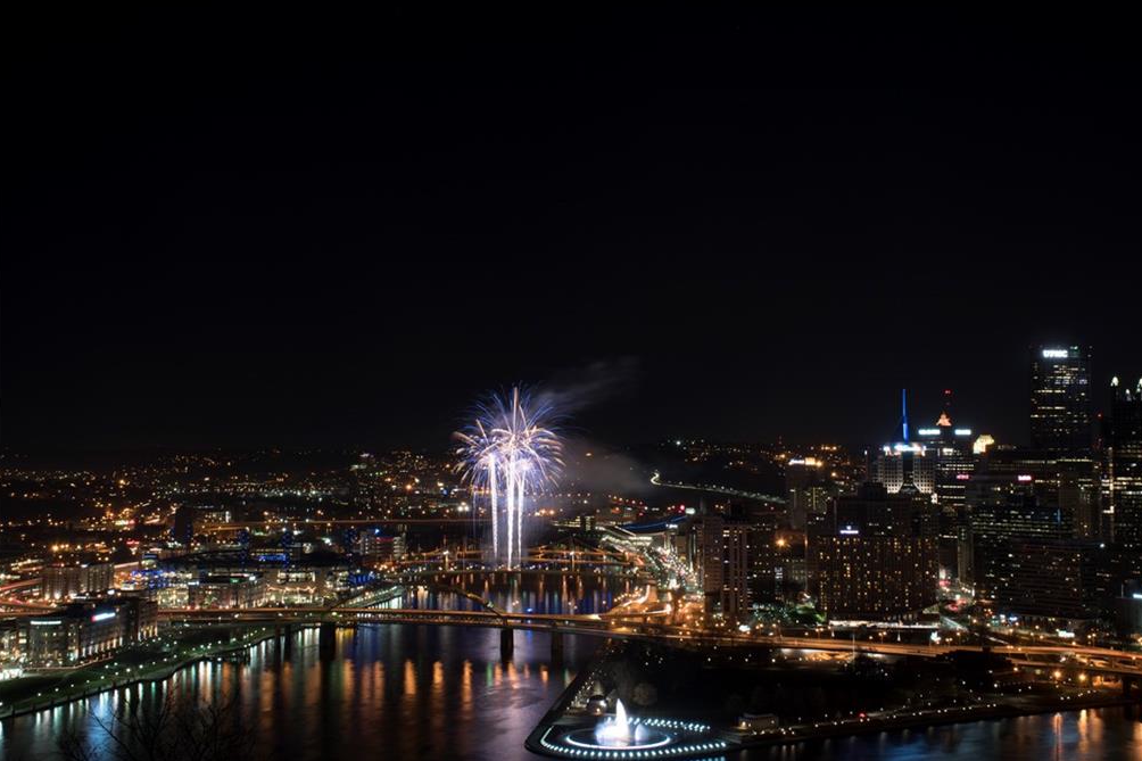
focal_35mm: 52
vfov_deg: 26.0
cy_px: 377
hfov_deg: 38.2
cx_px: 576
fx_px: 1649
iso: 200
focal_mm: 34
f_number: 11
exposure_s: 8.9
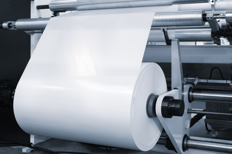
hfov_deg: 46.4
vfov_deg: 31.9
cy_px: 77
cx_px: 116
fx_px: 271
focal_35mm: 42
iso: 200
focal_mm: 27.7
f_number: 11
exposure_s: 1
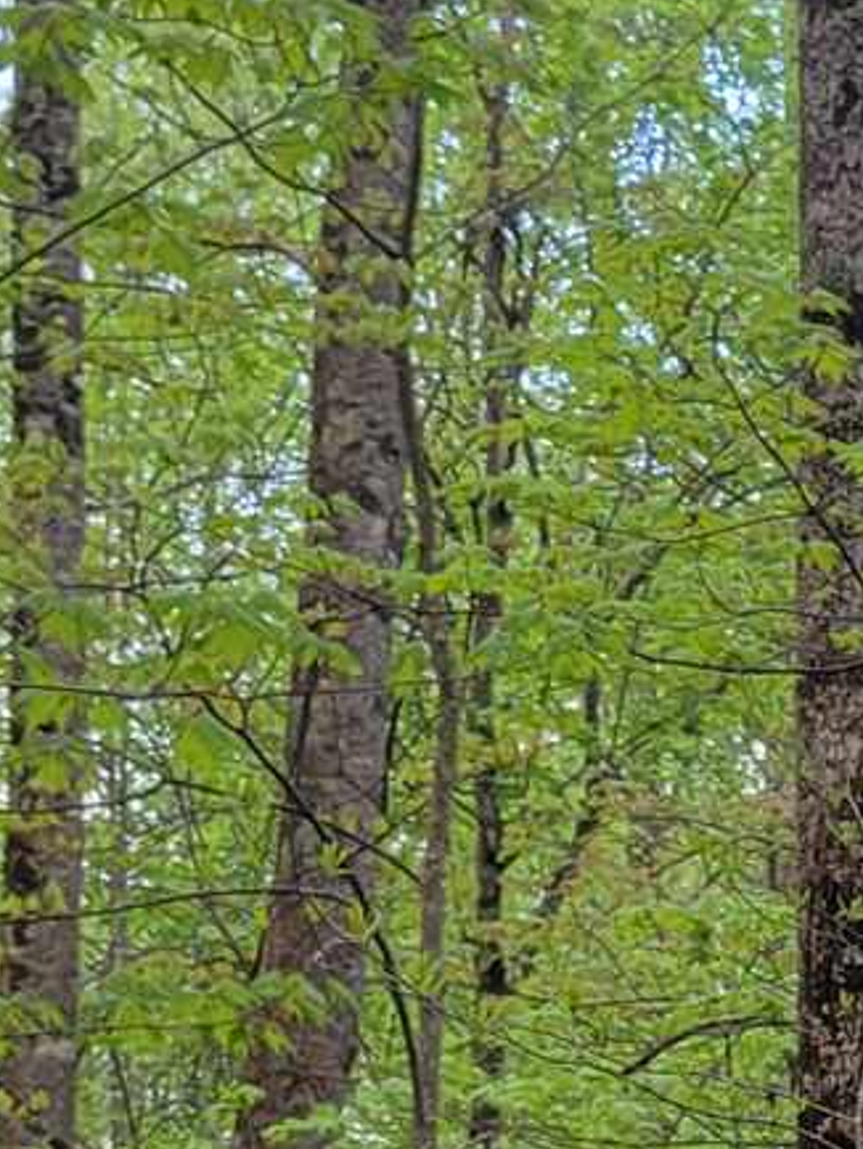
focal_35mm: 138
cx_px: 1461
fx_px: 4583
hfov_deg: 10.2
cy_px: 1332
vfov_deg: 13.9
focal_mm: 5.4
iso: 40
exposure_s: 1/173
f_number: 1.8
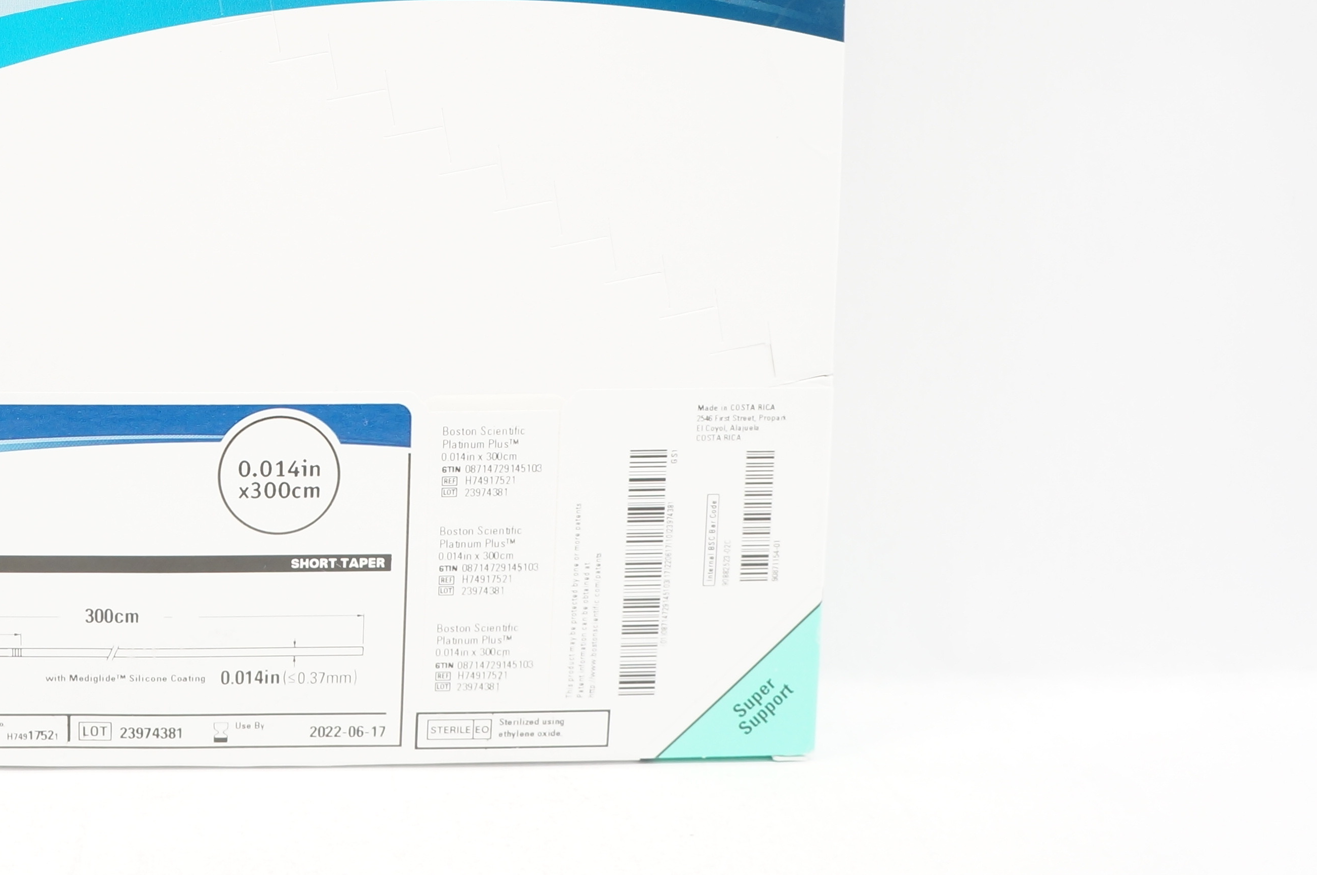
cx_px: 201
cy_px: 164
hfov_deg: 37.1
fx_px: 1864
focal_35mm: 51
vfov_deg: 25.9
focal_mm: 18
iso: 400
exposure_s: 1/30
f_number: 6.3
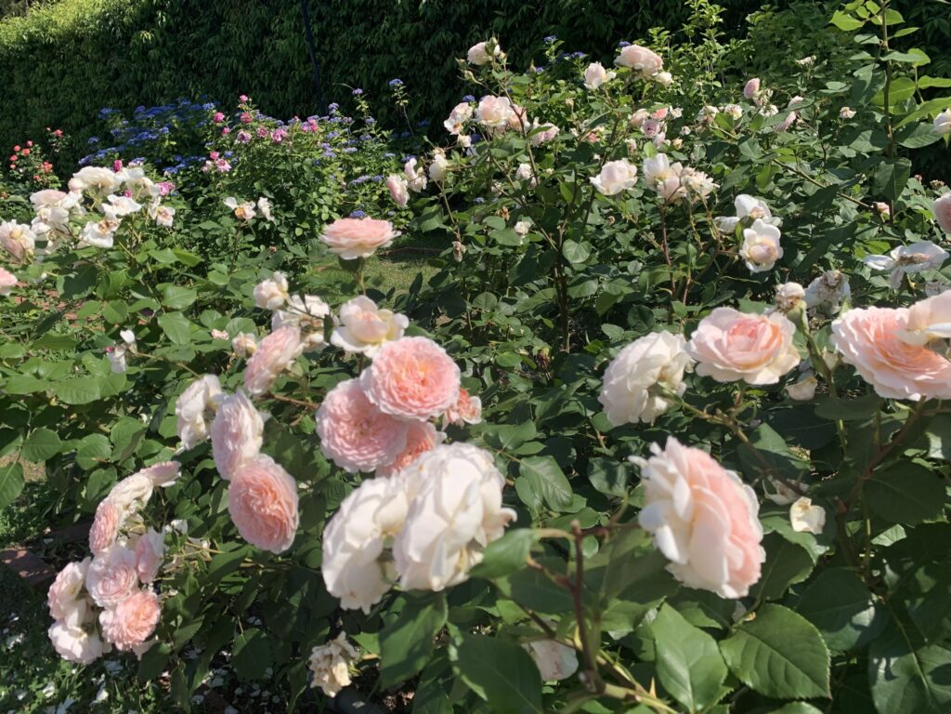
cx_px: 476
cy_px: 357
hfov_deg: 67.3
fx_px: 714
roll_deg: +5.1
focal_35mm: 26
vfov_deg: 53.1
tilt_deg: -18.0
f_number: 1.8
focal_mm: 4.25
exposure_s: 1/1992
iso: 25
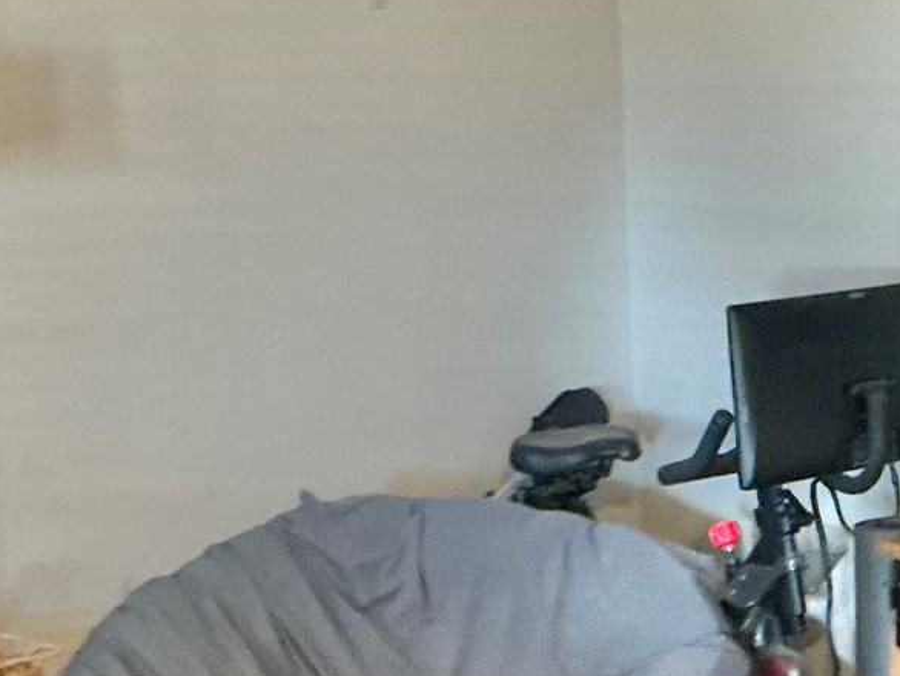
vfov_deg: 15.6
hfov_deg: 19.3
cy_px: 349
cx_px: 1126
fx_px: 2471
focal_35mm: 95
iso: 320
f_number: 1.8
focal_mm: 3
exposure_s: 1/40
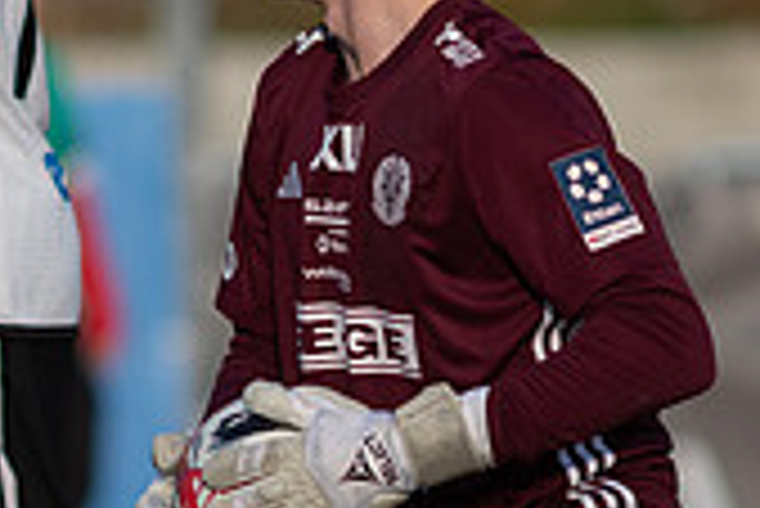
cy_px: 420
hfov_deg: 1.3
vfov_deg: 0.9
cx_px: 306
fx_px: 32580
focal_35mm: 1542
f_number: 3.2
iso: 280
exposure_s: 1/2000
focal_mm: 300
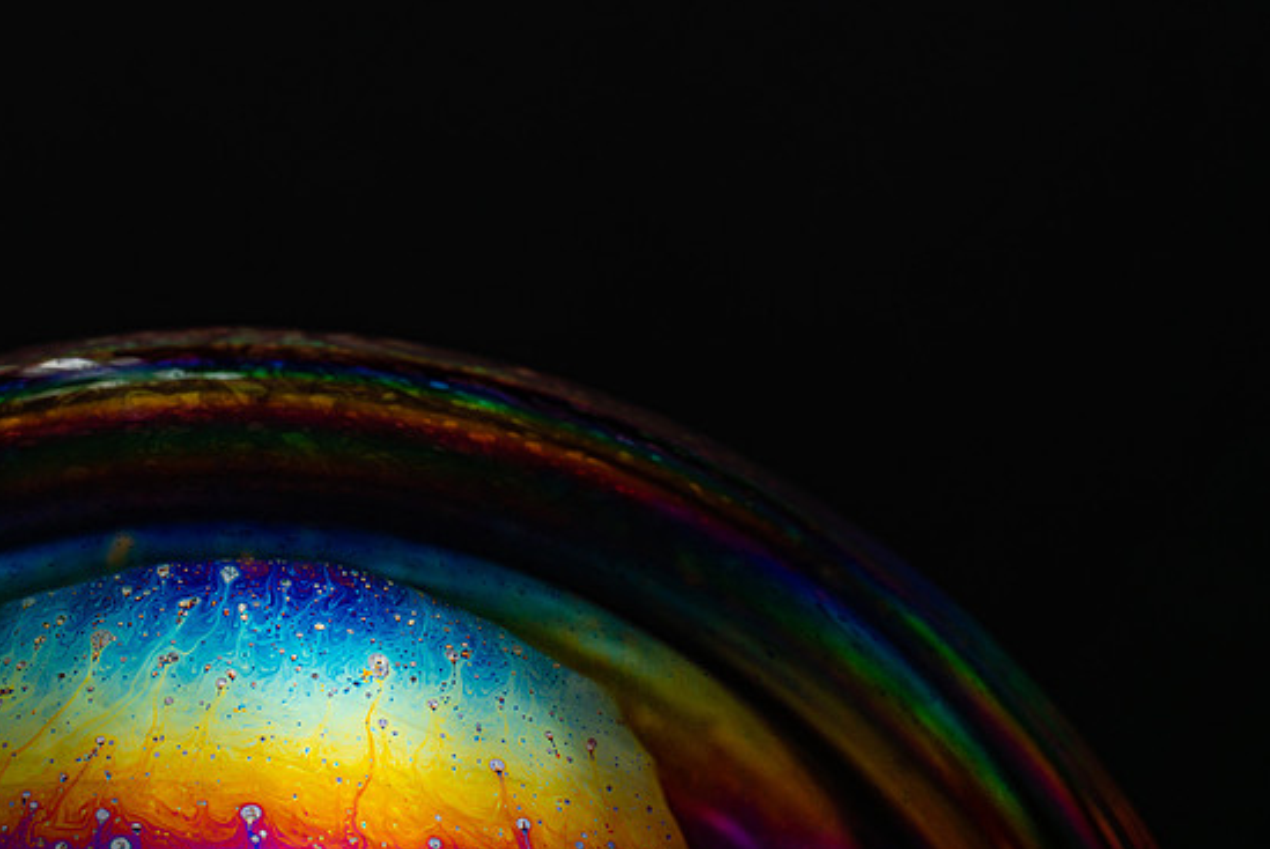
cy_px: 441
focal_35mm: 95
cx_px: 638
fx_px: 3354
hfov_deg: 21.4
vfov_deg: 14.4
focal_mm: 90
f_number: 22
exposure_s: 1/50
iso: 100
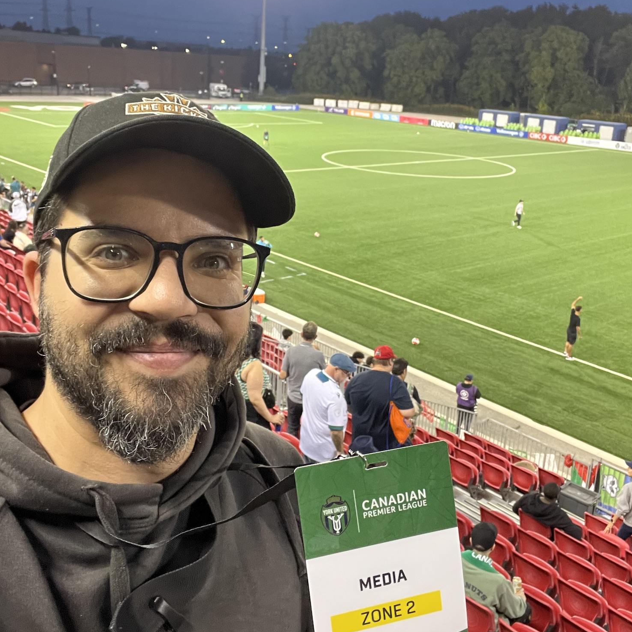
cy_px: 272
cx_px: 321
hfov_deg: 46.0
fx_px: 744
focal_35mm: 36
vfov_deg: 45.9
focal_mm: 2.71
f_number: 2.2
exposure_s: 1/60
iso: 320
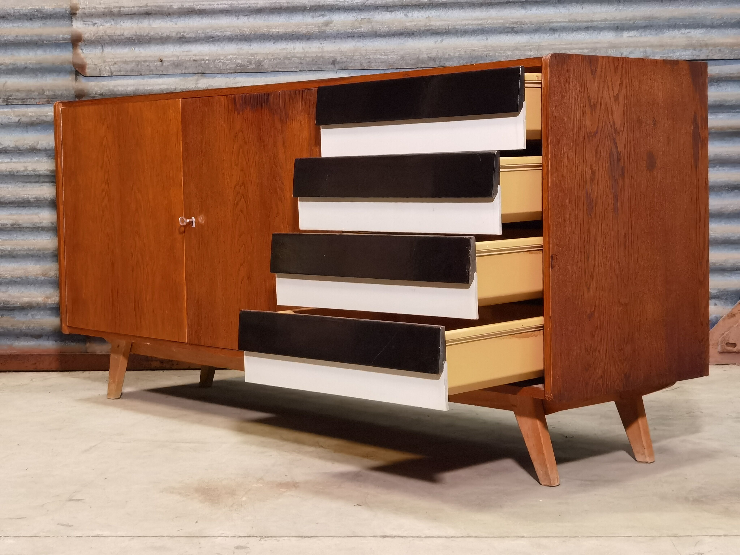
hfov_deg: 29.8
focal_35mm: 65
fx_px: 1390
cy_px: 278
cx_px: 370
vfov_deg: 22.6
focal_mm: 6.71
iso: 500
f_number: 1.9
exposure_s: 1/33.3
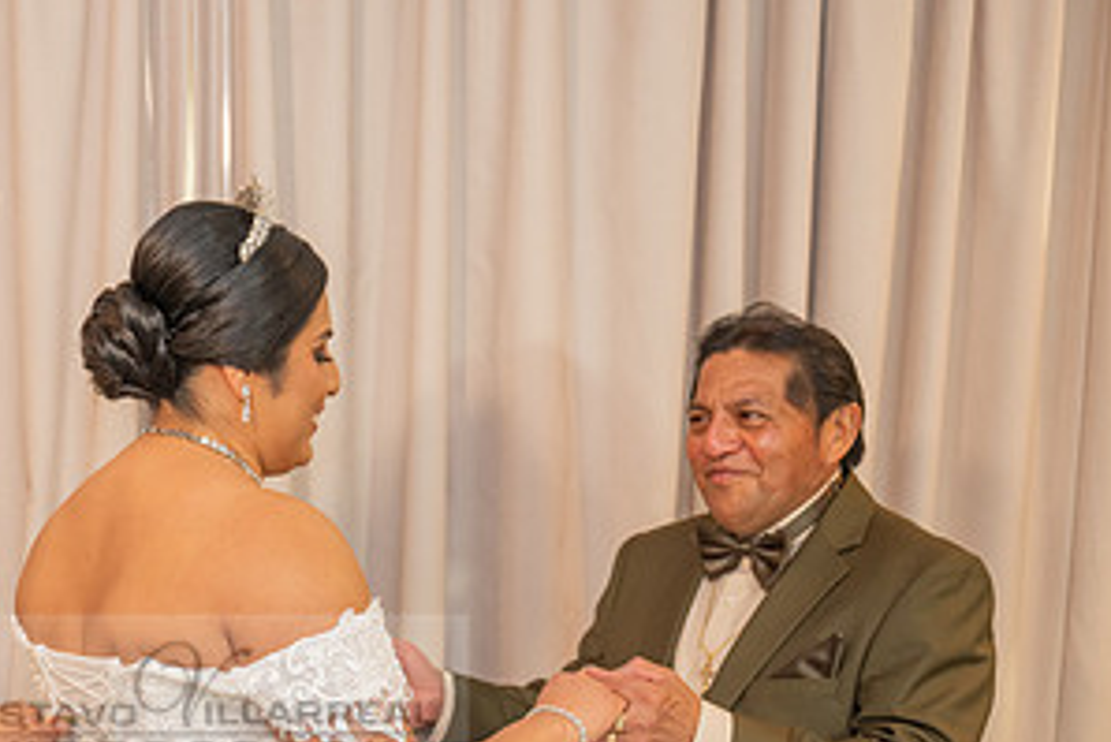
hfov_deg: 28.0
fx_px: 2161
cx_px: 153
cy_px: 703
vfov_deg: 19.1
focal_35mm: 70
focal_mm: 36
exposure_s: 1/160
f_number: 2.8
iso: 800
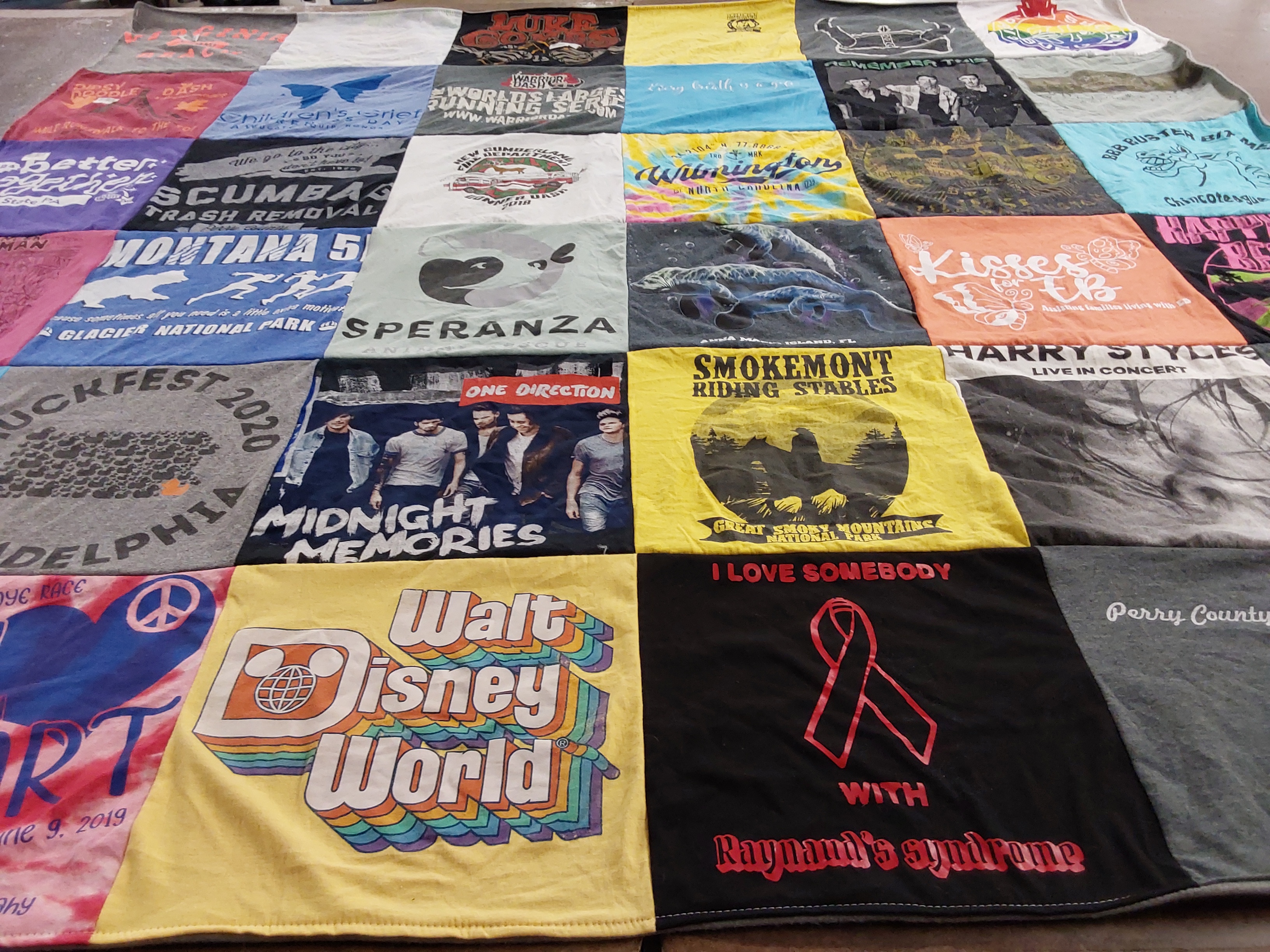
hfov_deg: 63.4
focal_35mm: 28
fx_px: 1027
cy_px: 476
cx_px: 635
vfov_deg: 49.7
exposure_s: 1/50
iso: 100
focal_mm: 2.91
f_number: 1.9
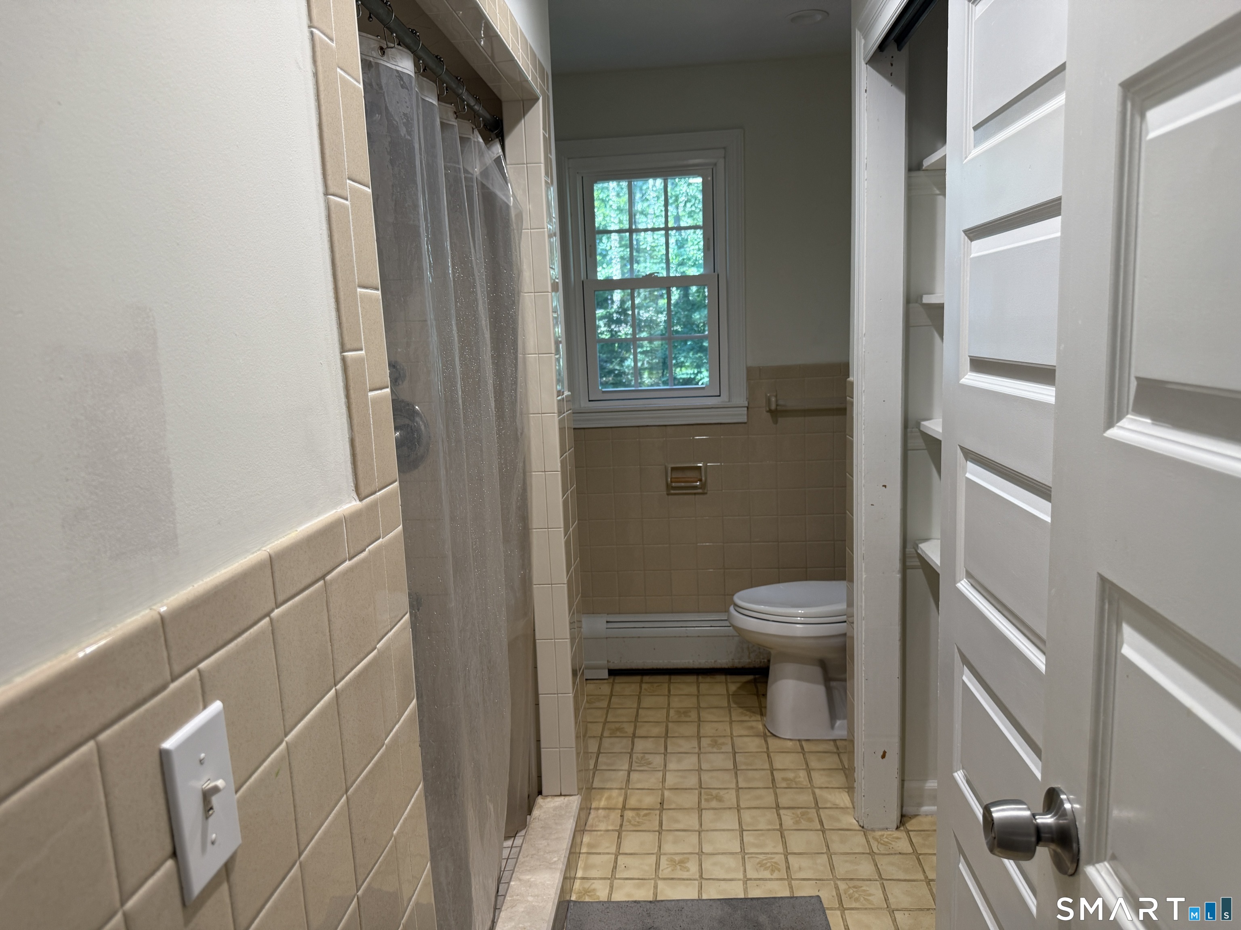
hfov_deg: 71.6
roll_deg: +2.6
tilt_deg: -8.2
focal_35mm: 24
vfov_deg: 56.8
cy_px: 465
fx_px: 860
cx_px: 620
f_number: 1.78
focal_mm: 6.76
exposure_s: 1/60
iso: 100
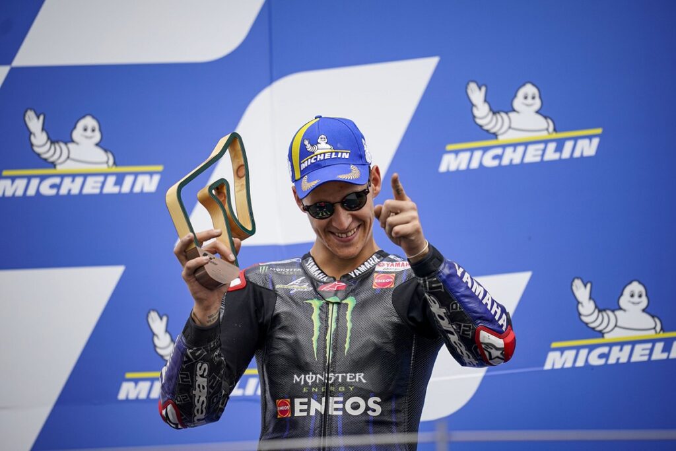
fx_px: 7512
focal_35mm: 400
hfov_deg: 5.2
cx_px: 338
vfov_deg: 3.4
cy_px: 226
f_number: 2.8
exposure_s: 1/1600
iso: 250
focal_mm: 400
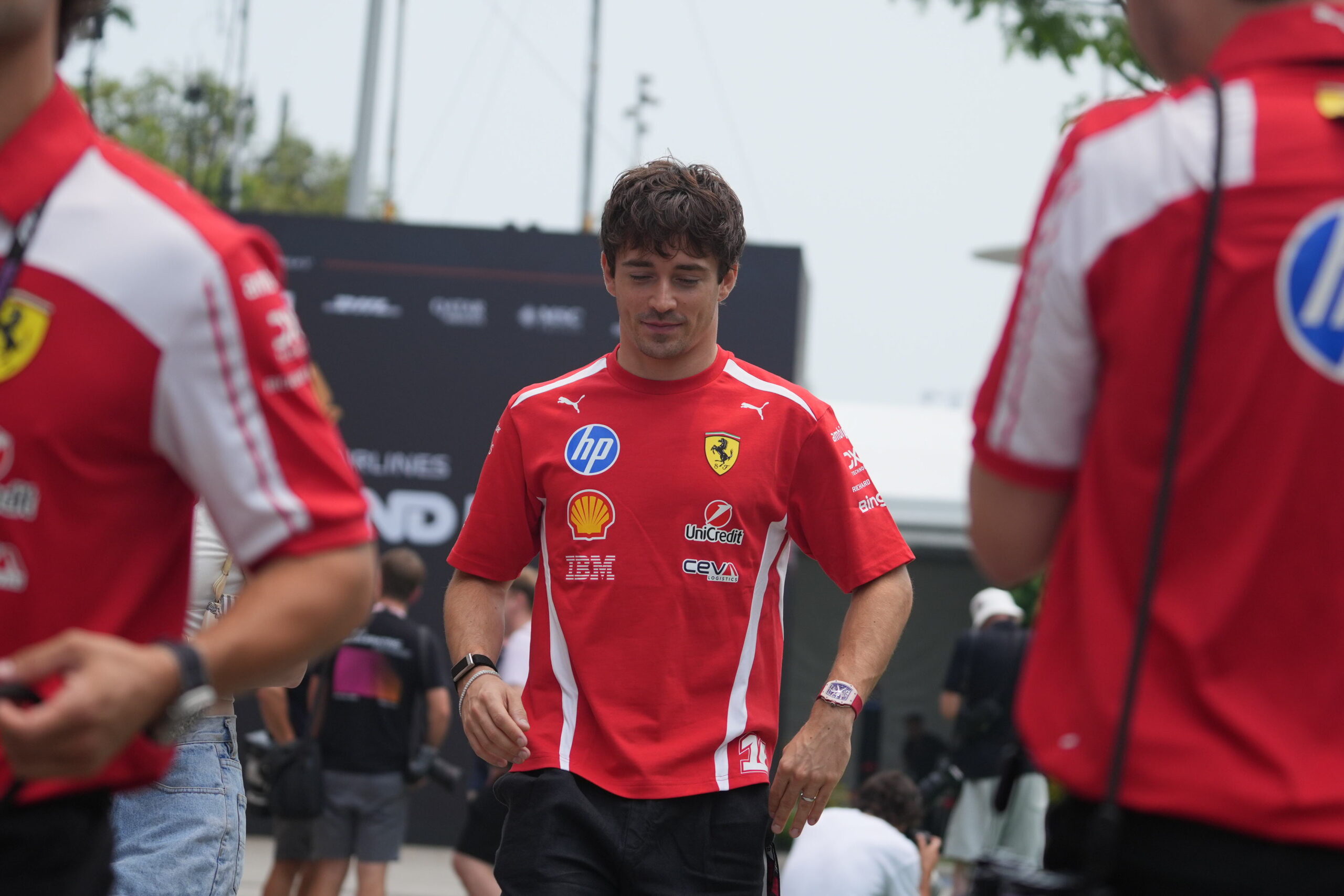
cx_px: 672
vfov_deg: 14.9
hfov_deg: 22.1
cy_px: 448
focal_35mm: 92
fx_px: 3435
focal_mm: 92
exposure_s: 1/2500
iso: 200
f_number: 4
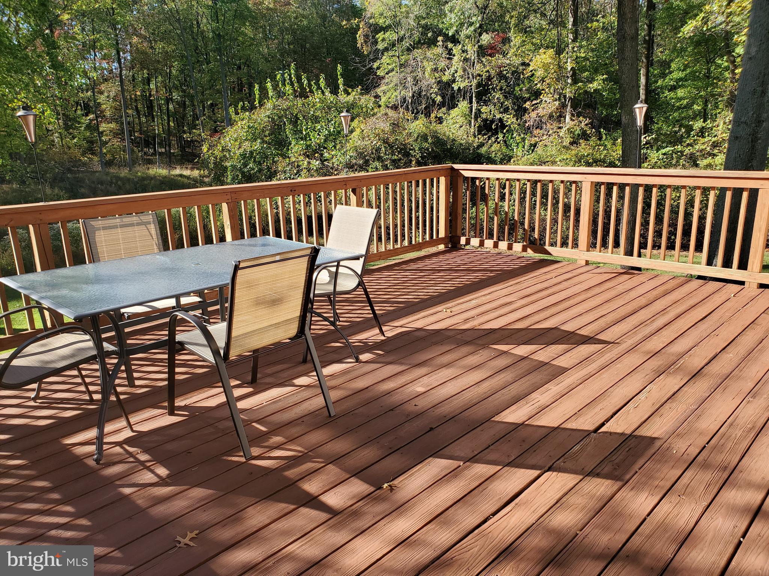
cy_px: 288
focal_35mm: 26
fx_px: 578
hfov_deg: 67.3
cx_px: 384
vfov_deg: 53.1
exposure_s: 1/453
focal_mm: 4.3
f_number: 2.4
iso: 50
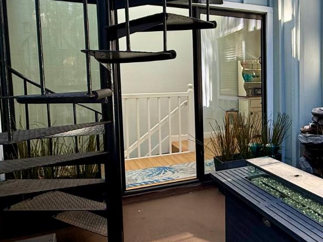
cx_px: 271
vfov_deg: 40.6
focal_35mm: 35
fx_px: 327
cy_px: 106
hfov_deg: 48.7
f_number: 2.2
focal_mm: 2.22
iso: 80
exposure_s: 1/99
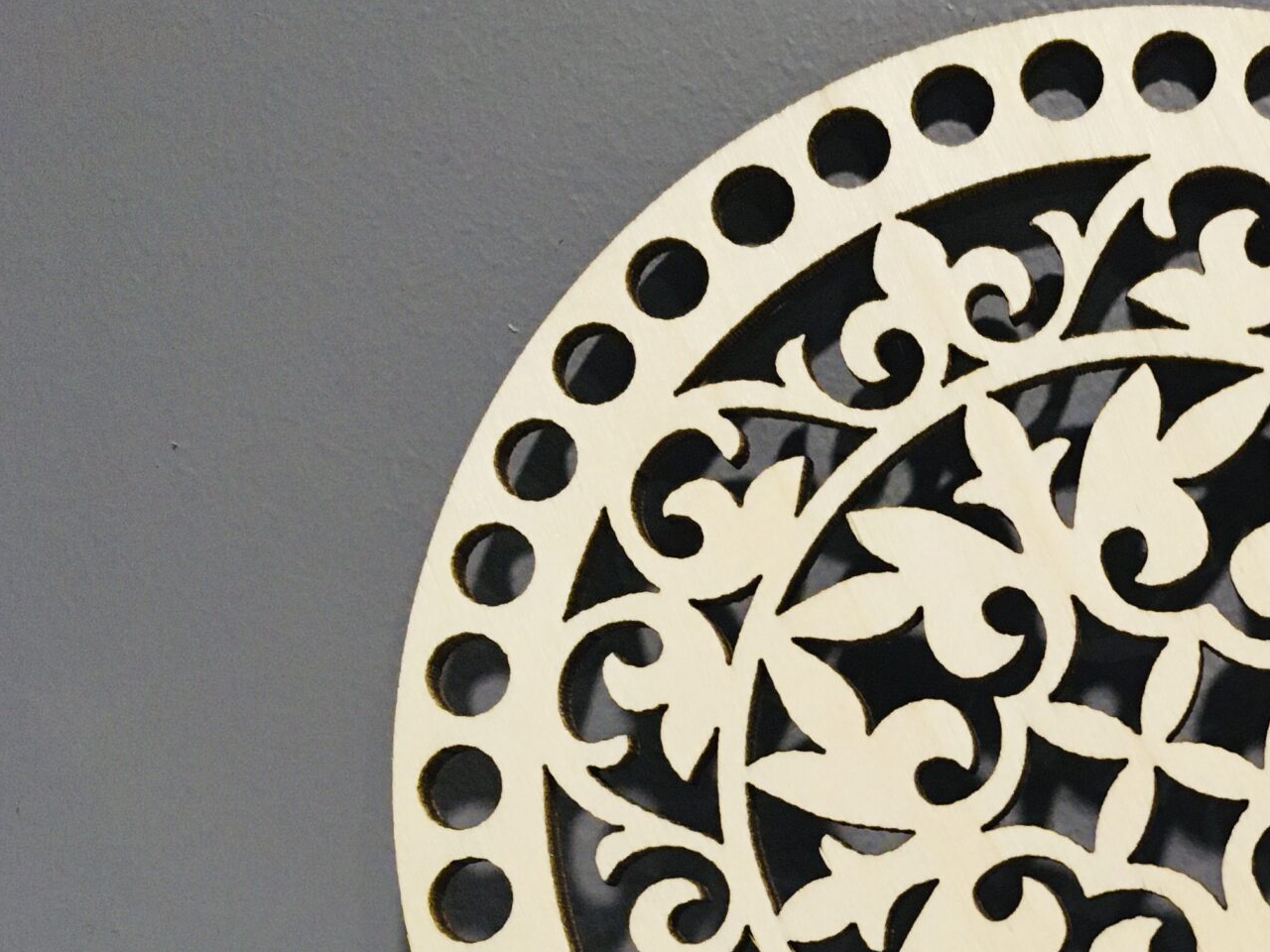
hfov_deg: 31.2
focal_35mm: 58
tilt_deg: -7.5
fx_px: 2128
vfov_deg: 24.6
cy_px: 827
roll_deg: +0.3
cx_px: 1223
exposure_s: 1/33
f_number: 2.2
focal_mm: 4.15
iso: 200
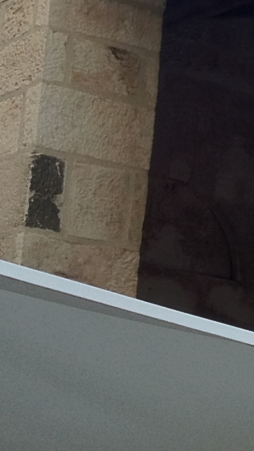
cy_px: 100
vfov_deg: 12.2
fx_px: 2106
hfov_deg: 6.3
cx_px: 763
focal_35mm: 176
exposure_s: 1/204
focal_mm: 4.28
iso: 64
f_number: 2.4
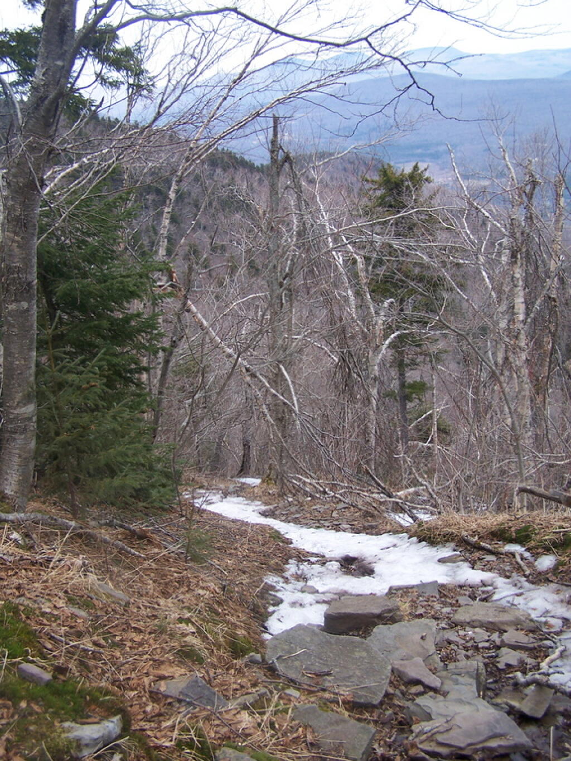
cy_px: 380
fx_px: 836
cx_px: 286
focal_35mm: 38
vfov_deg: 49.0
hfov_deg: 37.7
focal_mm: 6.3
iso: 80
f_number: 2.8
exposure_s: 1/320
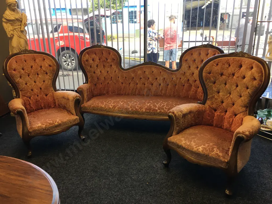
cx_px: 136
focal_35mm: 29
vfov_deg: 48.2
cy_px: 102
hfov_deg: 61.7
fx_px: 228
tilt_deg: -17.1
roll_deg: +0.3
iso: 32
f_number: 2.2
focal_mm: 4.15
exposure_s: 1/33
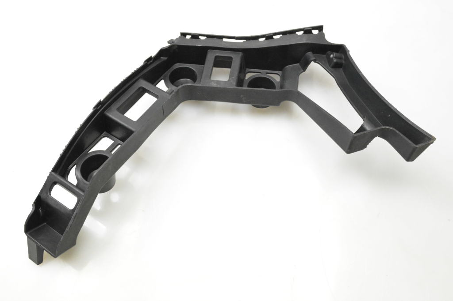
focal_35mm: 39
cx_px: 226
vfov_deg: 34.2
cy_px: 150
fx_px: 491
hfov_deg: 49.6
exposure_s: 1/500
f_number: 7.1
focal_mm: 26
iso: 6400
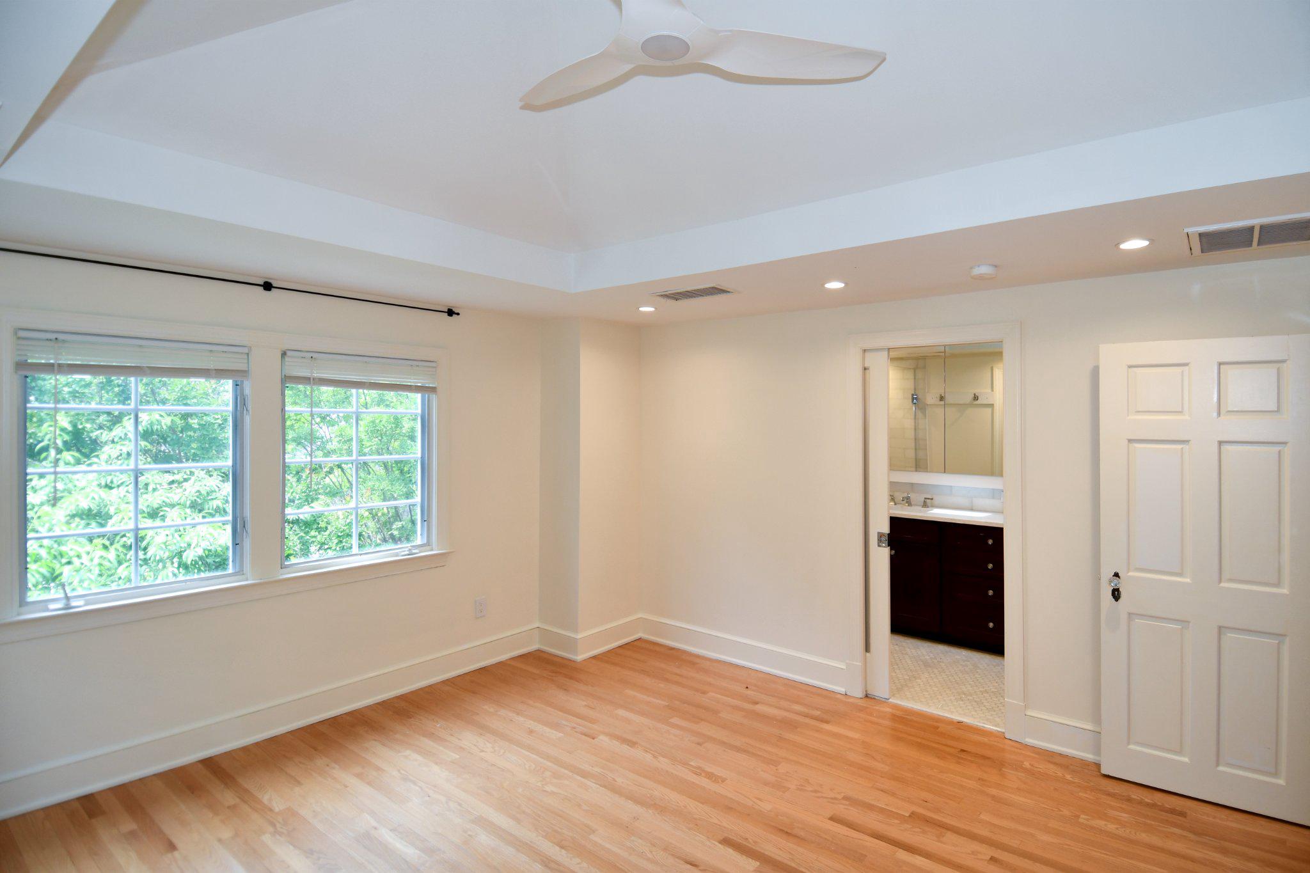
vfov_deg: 67.4
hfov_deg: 90.0
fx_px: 655
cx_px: 655
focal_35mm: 18
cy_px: 436
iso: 200
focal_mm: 12
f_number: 4
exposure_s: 1/60
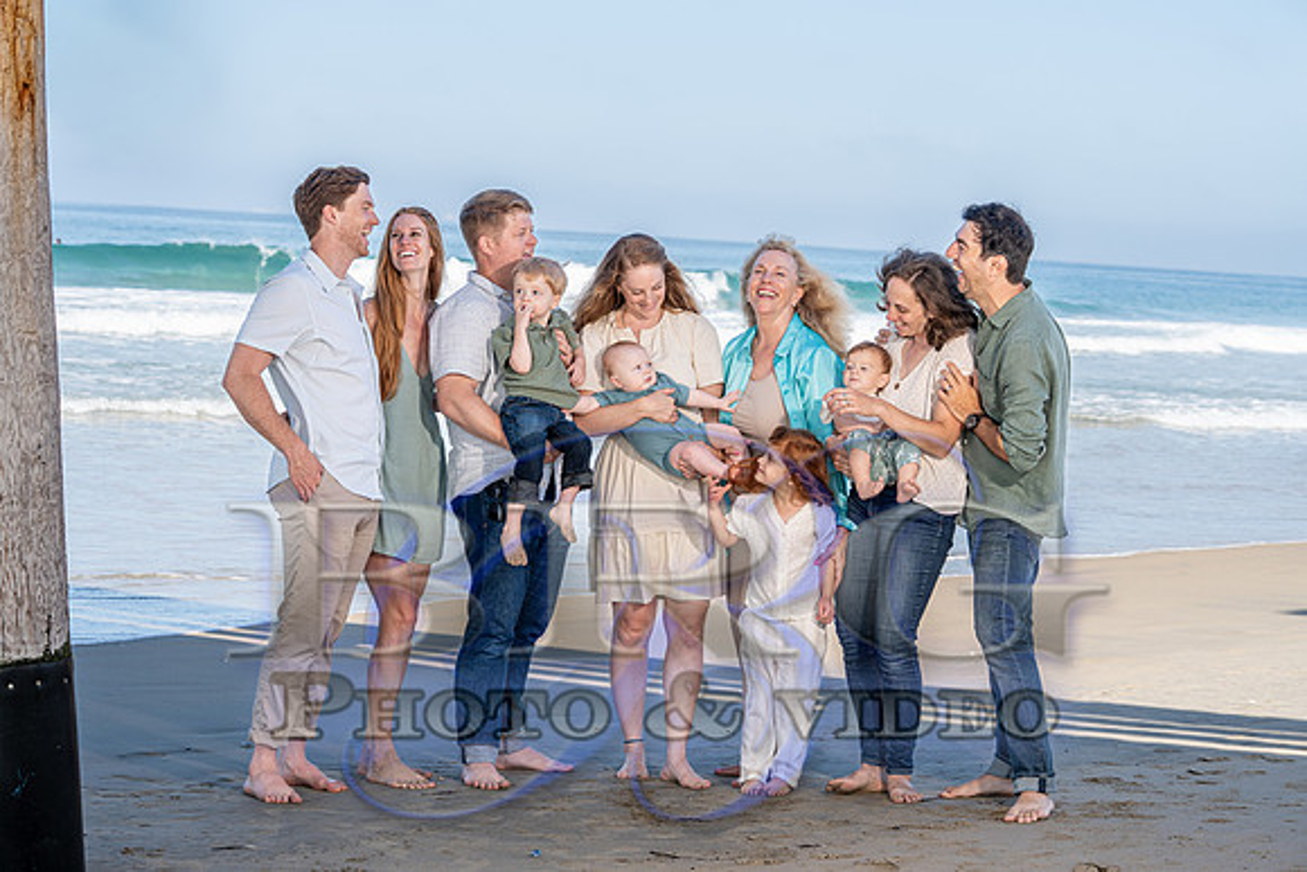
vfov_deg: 17.1
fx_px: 2905
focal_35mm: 80
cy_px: 436
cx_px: 654
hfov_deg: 25.4
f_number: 6.3
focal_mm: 80
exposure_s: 1/320
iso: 160
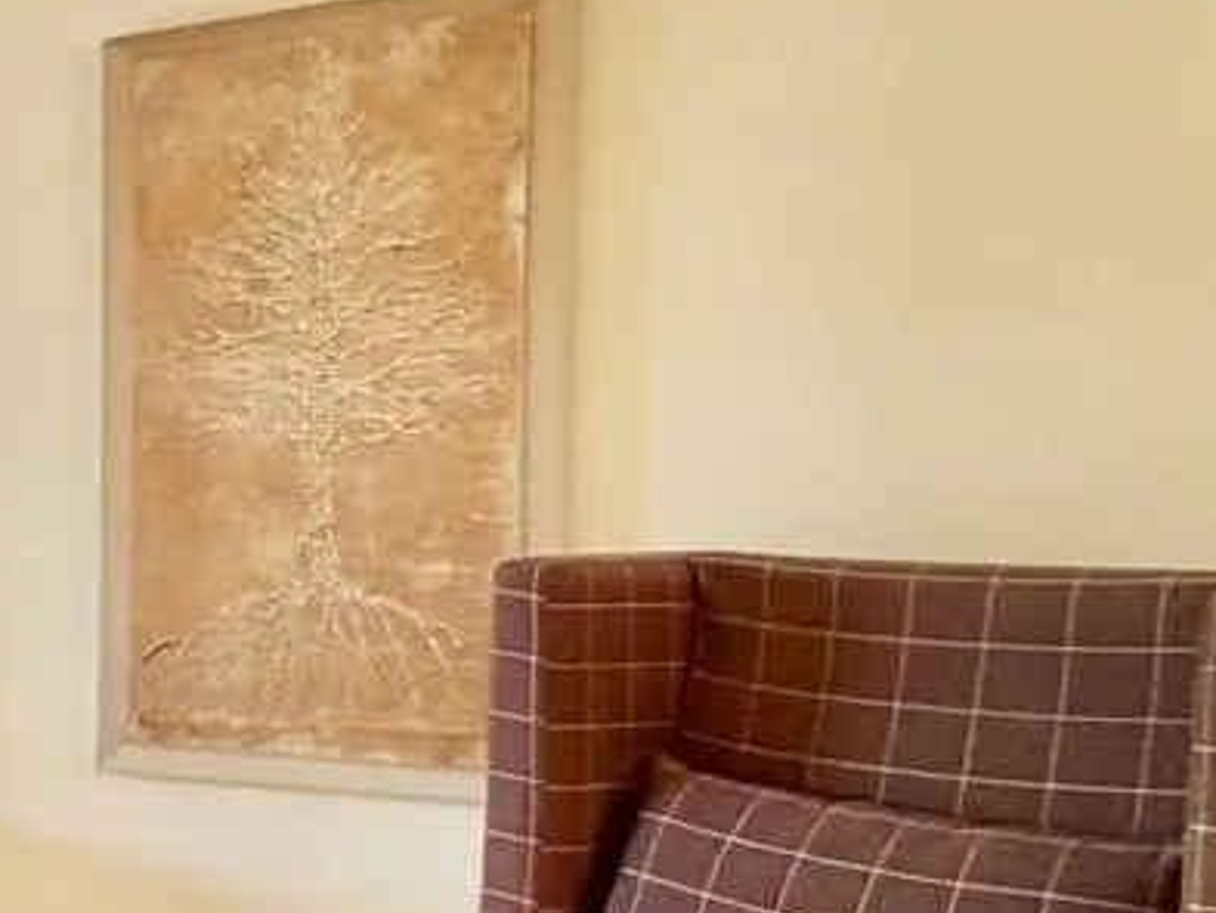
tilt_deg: -4.0
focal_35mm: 57
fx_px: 2003
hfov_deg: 20.9
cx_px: -1046
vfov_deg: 25.6
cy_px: 582
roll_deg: +1.1
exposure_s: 1/60
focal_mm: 2.22
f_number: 2.2
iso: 200
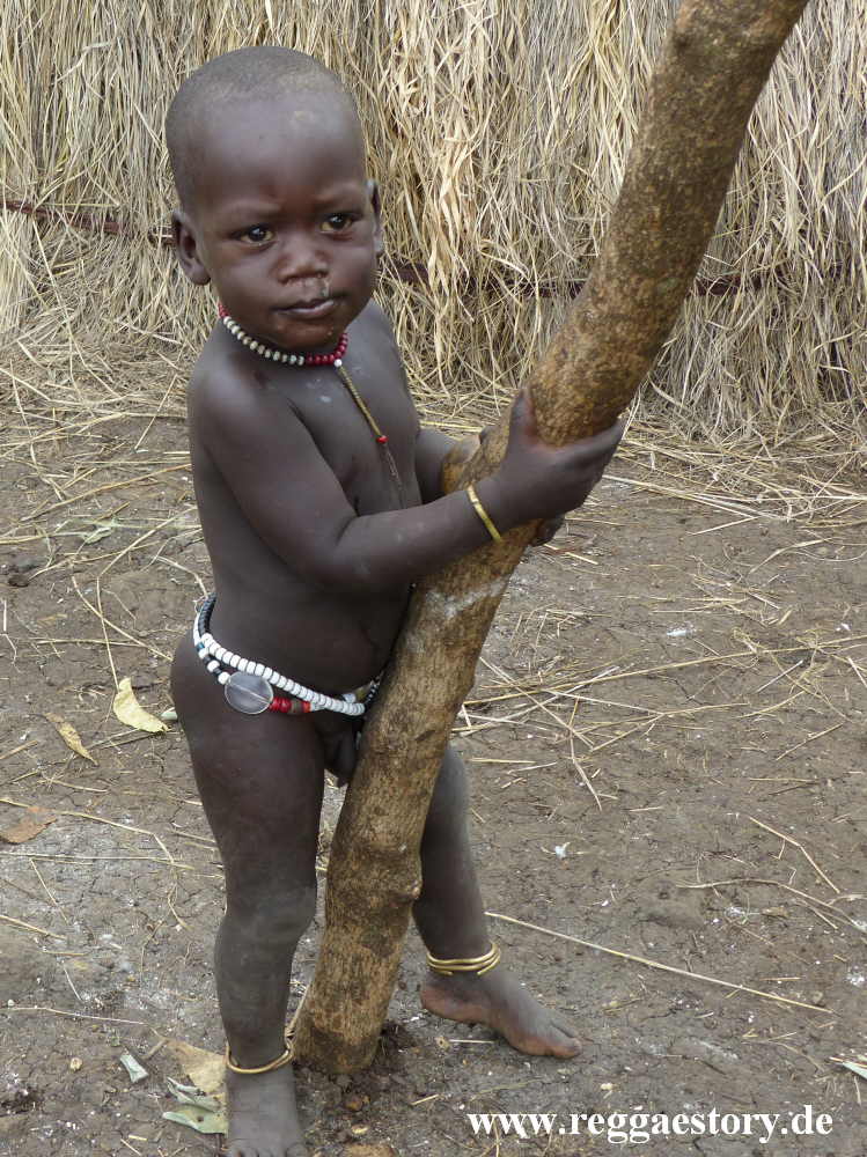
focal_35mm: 56
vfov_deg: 34.4
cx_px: 434
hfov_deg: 26.1
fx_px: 1872
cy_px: 578
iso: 100
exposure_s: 1/160
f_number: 4
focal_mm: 10.1
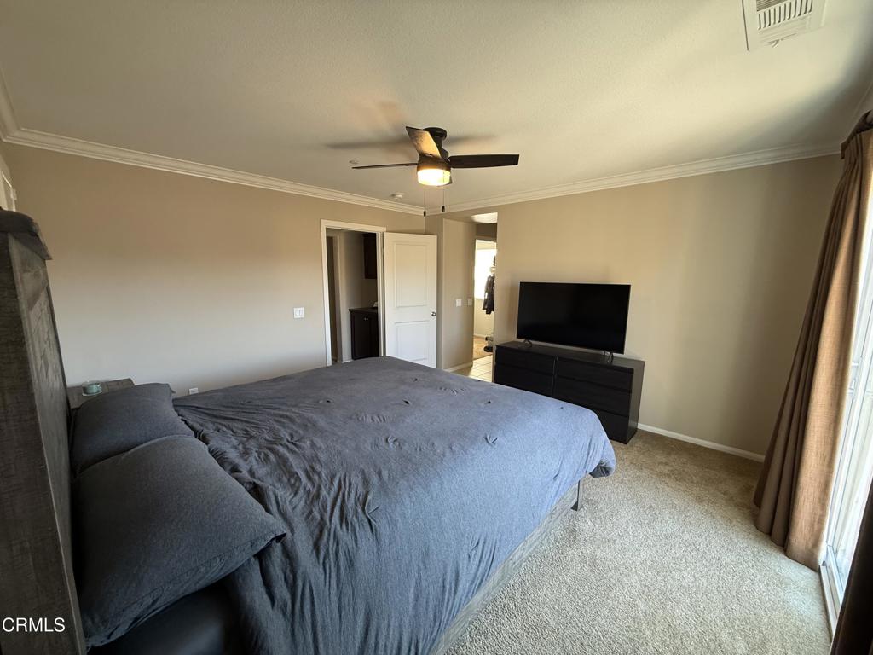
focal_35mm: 14
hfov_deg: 102.1
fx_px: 353
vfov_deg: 85.7
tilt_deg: -8.1
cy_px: 328
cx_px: 436
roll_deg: -0.4
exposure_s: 1/60
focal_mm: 2.22
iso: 200
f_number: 2.2
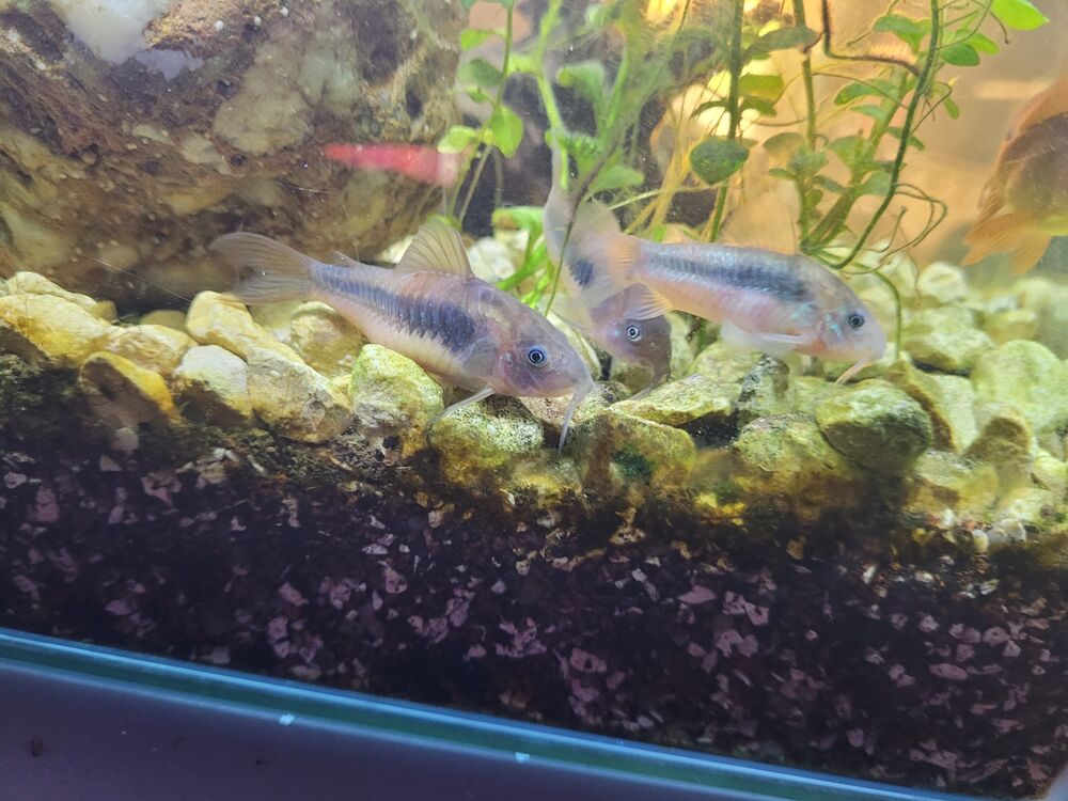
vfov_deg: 53.1
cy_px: 400
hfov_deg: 67.3
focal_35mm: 26
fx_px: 802
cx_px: 534
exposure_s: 1/50
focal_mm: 5.4
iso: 400
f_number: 1.8
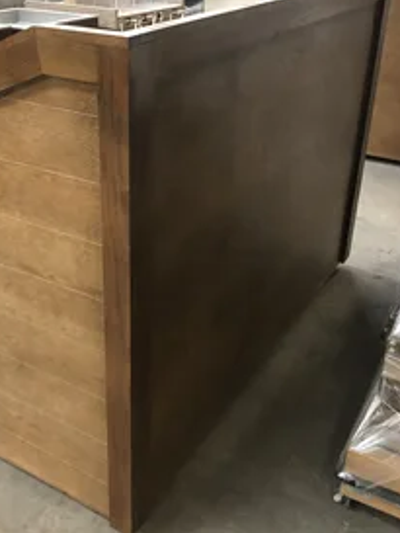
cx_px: 150
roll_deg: +0.7
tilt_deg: -26.5
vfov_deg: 45.7
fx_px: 631
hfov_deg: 35.0
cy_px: 238
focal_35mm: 41
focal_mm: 4
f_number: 1.8
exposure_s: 1/13
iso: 100
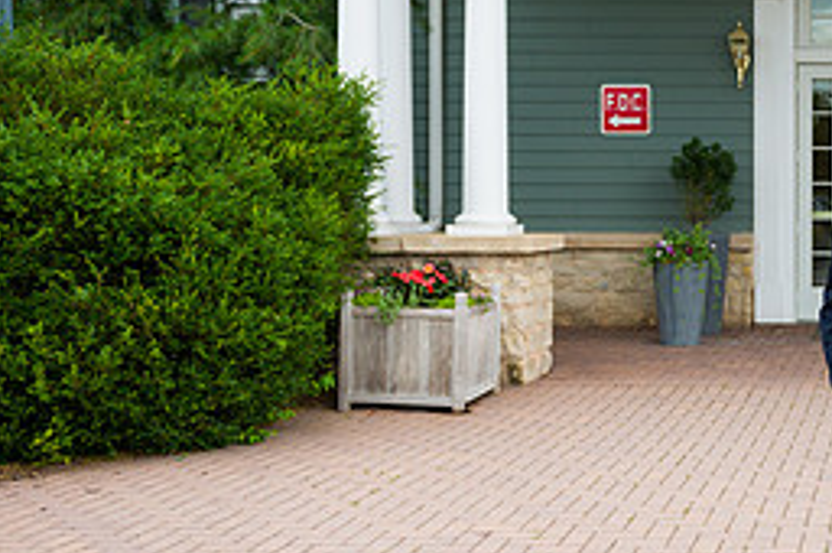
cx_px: 900
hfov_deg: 30.6
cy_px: 218
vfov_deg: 22.9
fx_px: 1362
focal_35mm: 59
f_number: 4
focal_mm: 26
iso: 200
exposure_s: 1/800
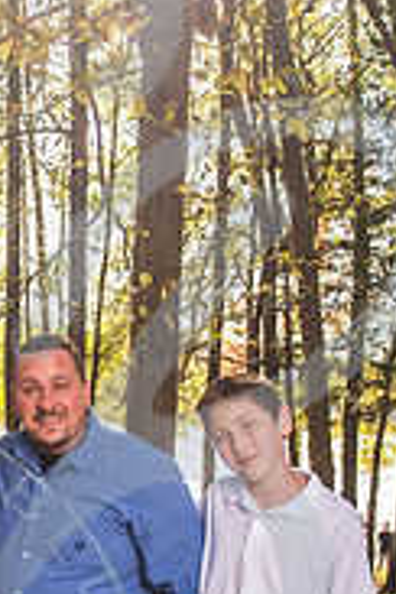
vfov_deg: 33.1
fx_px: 973
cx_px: -10
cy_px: 461
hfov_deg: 22.1
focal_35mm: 59
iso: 100
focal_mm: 24
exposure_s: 1/250
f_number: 2.8
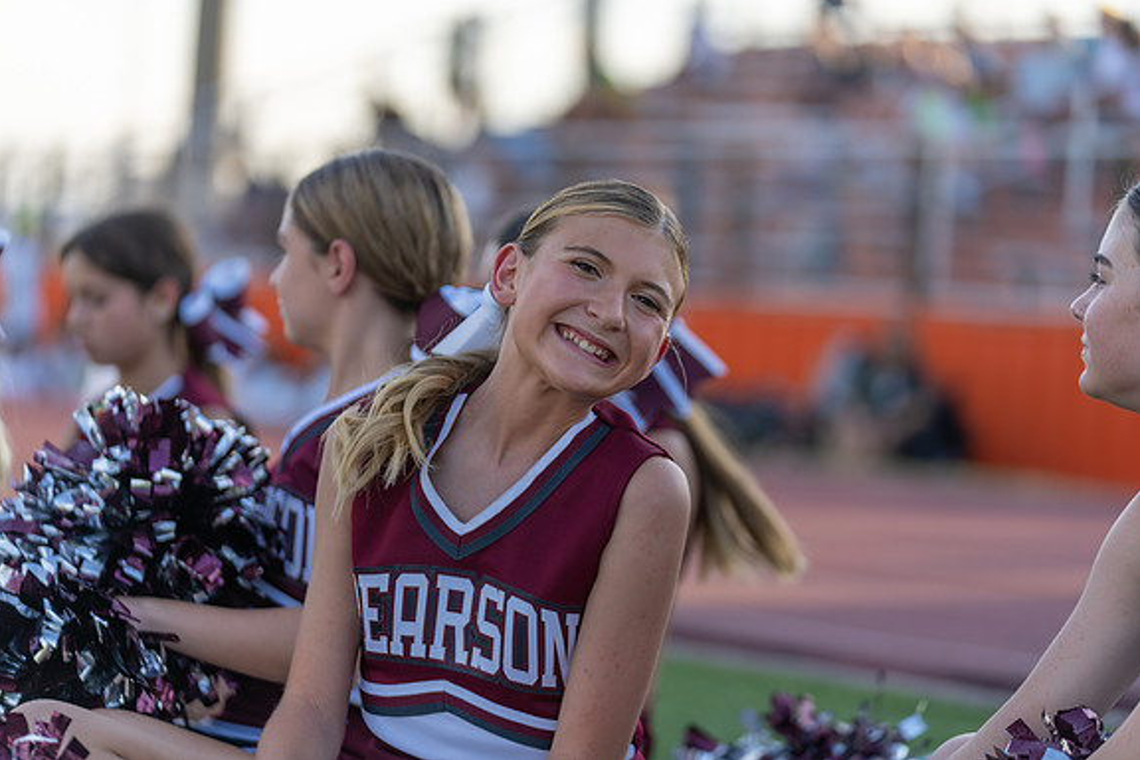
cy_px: 379
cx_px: 570
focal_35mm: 130
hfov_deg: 15.8
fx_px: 4116
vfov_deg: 10.5
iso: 100
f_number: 2.8
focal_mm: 129
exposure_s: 1/500
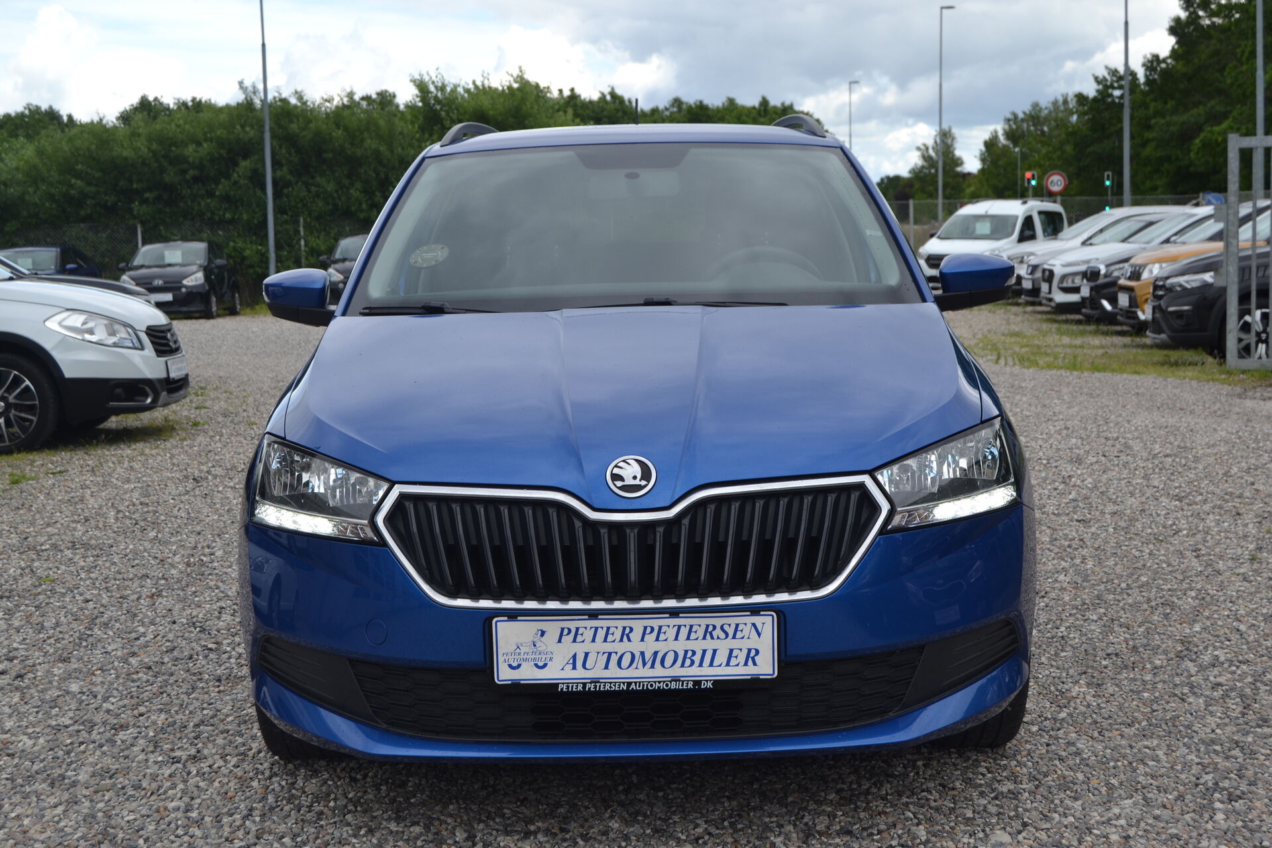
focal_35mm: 48
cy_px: 424
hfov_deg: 41.1
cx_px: 636
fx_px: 1696
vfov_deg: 28.1
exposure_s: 1/200
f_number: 7.1
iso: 100
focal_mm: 32
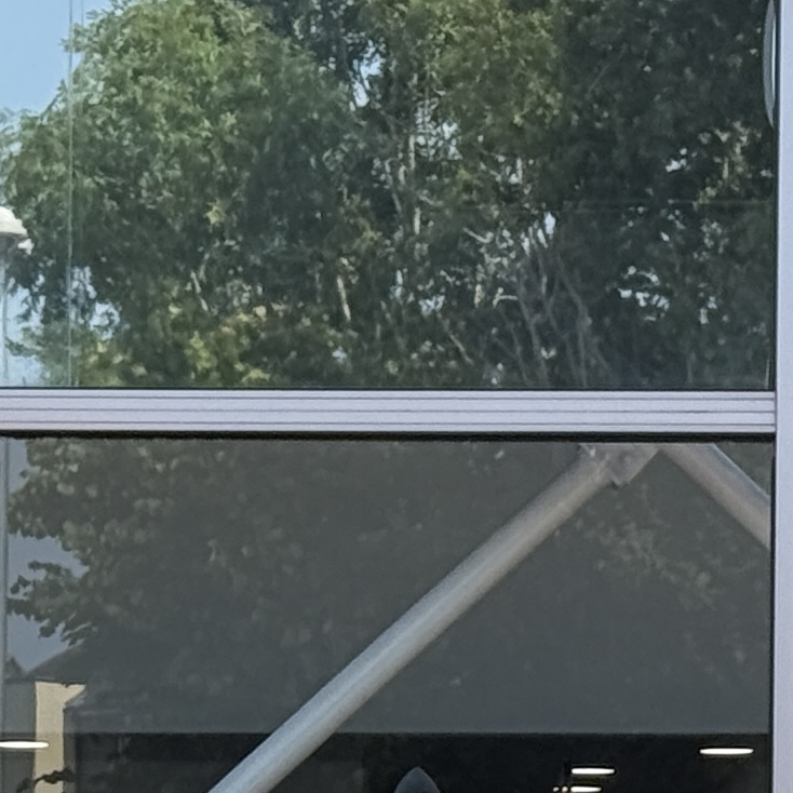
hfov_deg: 7.5
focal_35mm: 233
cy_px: 1051
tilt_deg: +1.5
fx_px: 6039
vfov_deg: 7.4
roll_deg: +0.3
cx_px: 251
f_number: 1.78
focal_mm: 6.76
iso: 100
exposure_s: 1/2208
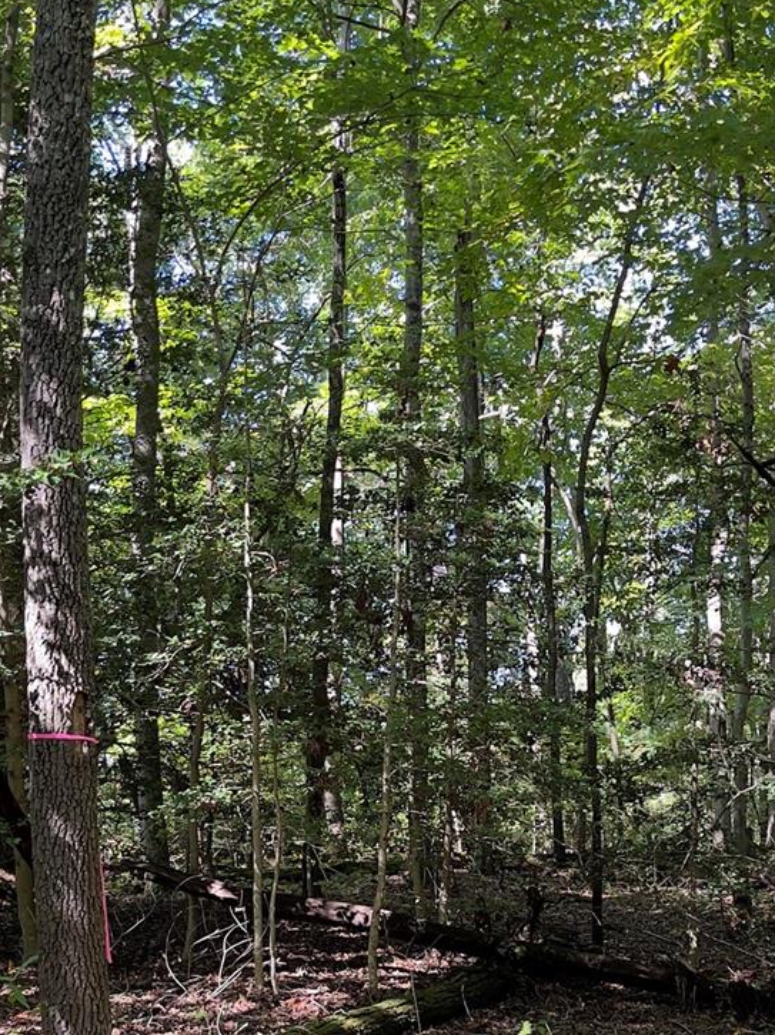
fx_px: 1584
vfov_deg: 34.5
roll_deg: +1.6
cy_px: 898
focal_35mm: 53
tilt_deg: -6.7
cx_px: 441
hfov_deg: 27.5
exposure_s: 1/121
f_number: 1.6
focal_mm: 5.1
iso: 100
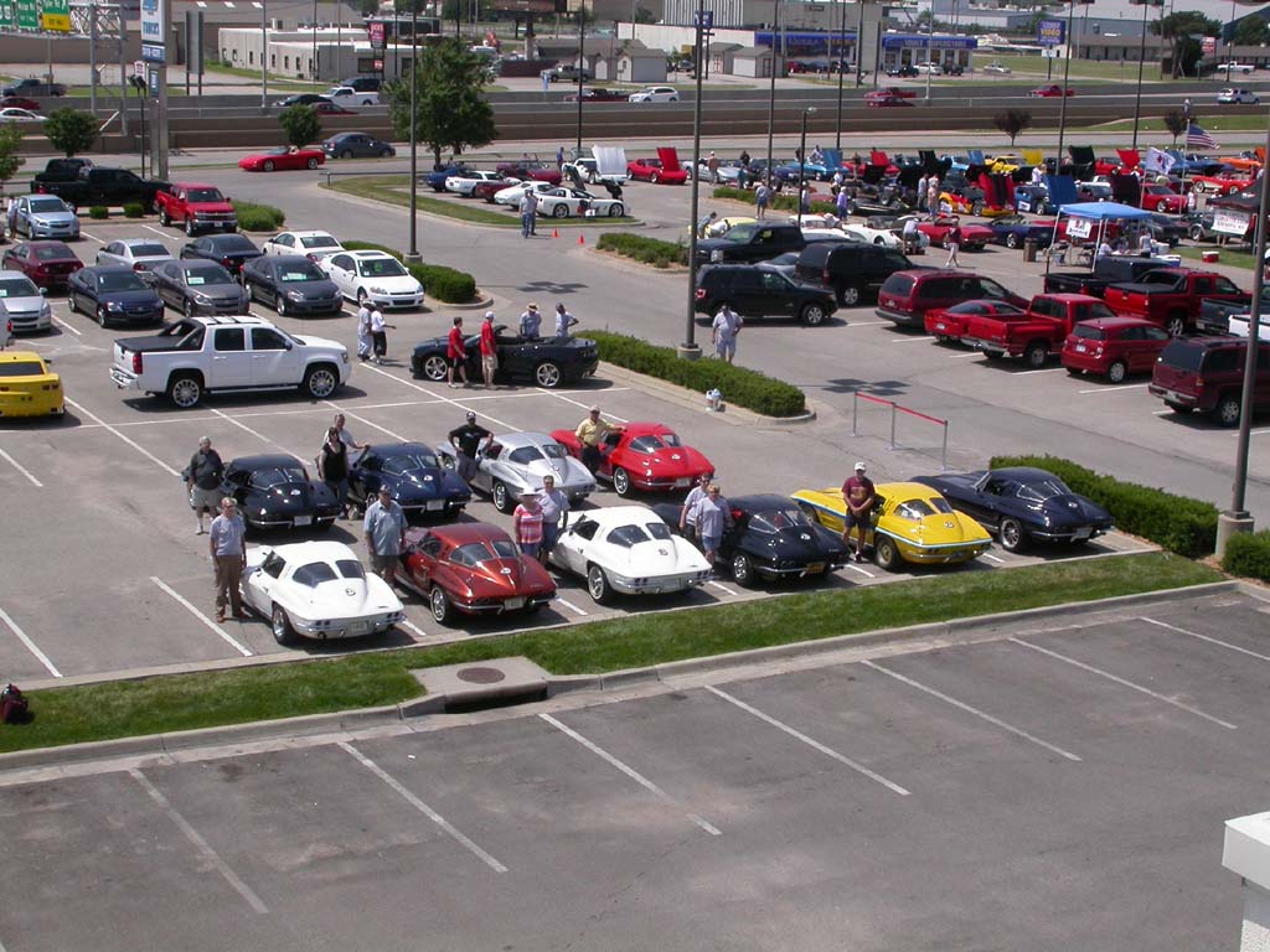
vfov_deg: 25.2
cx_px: 635
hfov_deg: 33.2
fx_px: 2128
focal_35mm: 58
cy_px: 476
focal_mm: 12
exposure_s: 1/542
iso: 100
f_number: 6.9
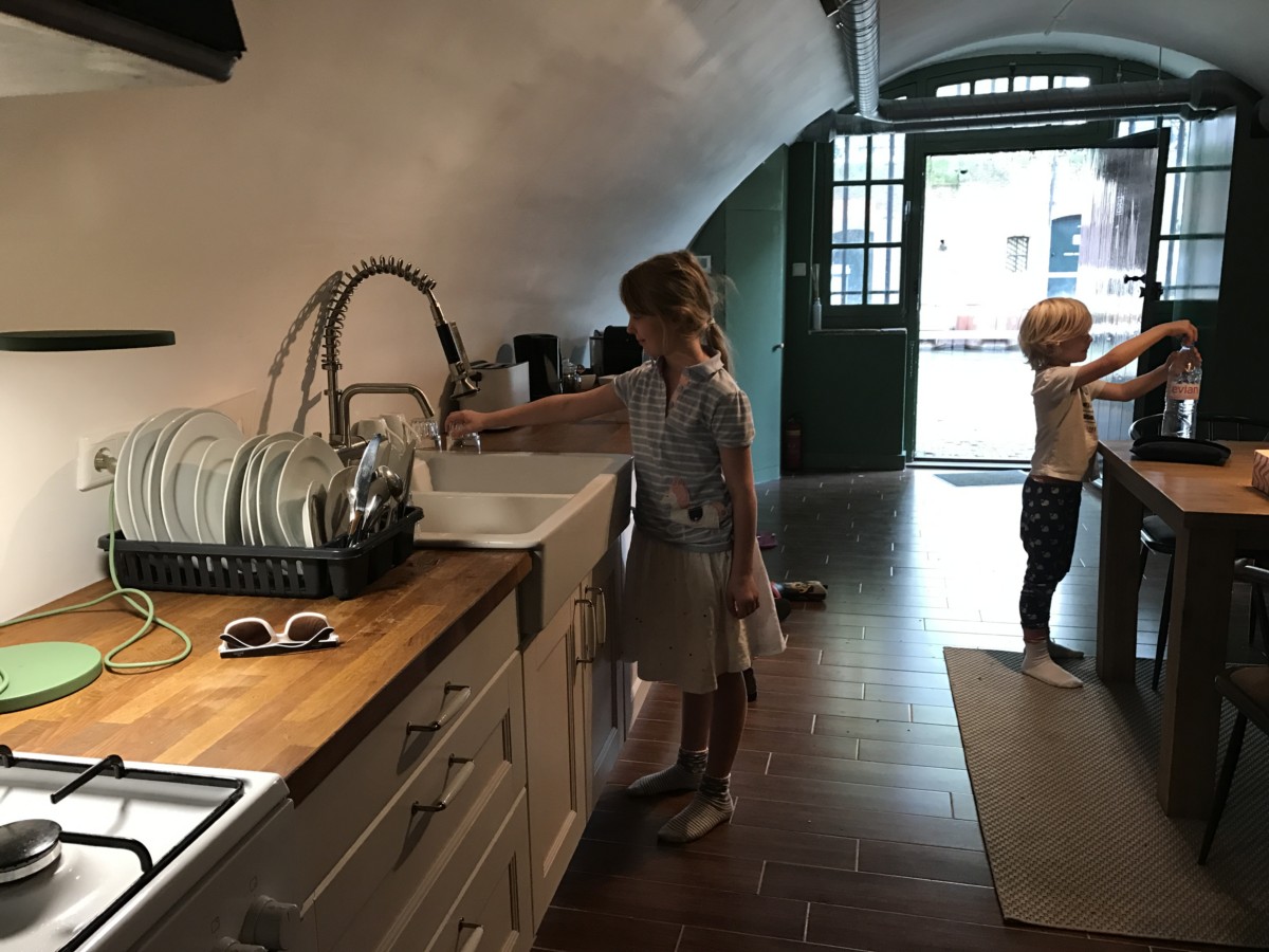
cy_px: 476
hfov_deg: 63.4
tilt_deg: -10.9
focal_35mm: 28
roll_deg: +1.6
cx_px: 634
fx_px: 1026
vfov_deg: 49.7
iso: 50
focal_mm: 3.99
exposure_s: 1/17
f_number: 1.8
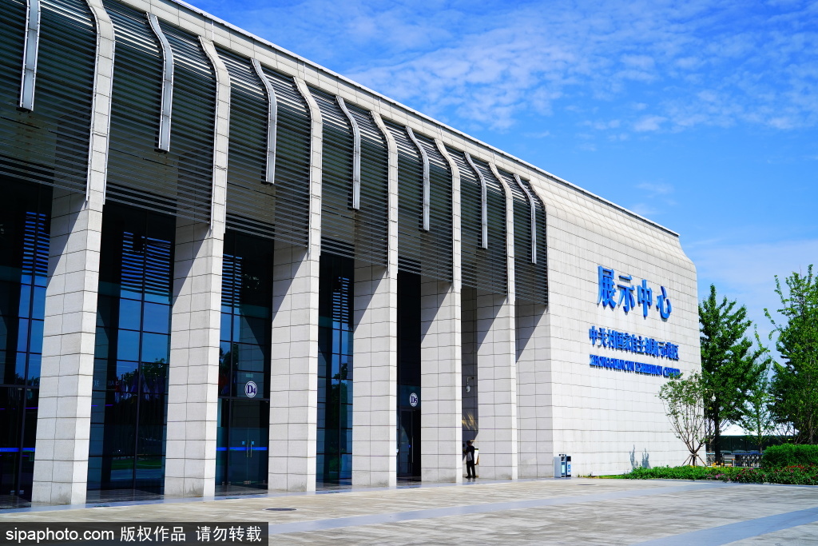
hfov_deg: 48.5
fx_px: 909
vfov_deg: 33.4
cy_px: 273
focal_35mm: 40
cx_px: 409
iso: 250
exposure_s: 1/800
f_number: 8
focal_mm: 40
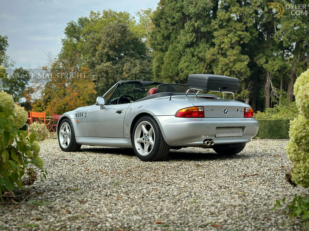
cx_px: 154
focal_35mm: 48
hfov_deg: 39.7
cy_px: 116
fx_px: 428
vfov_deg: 30.3
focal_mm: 6.86
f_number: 1.78
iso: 100
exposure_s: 1/3058
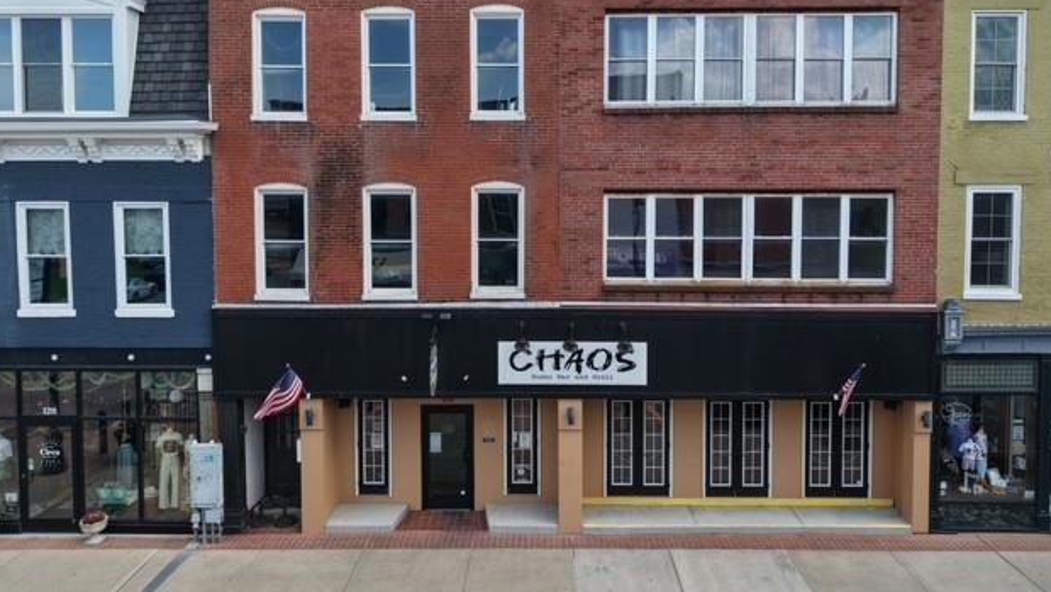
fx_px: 753
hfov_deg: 69.8
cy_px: 226
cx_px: 537
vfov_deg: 42.6
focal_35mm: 27
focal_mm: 8.67
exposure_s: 1/640
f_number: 1.8
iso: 100
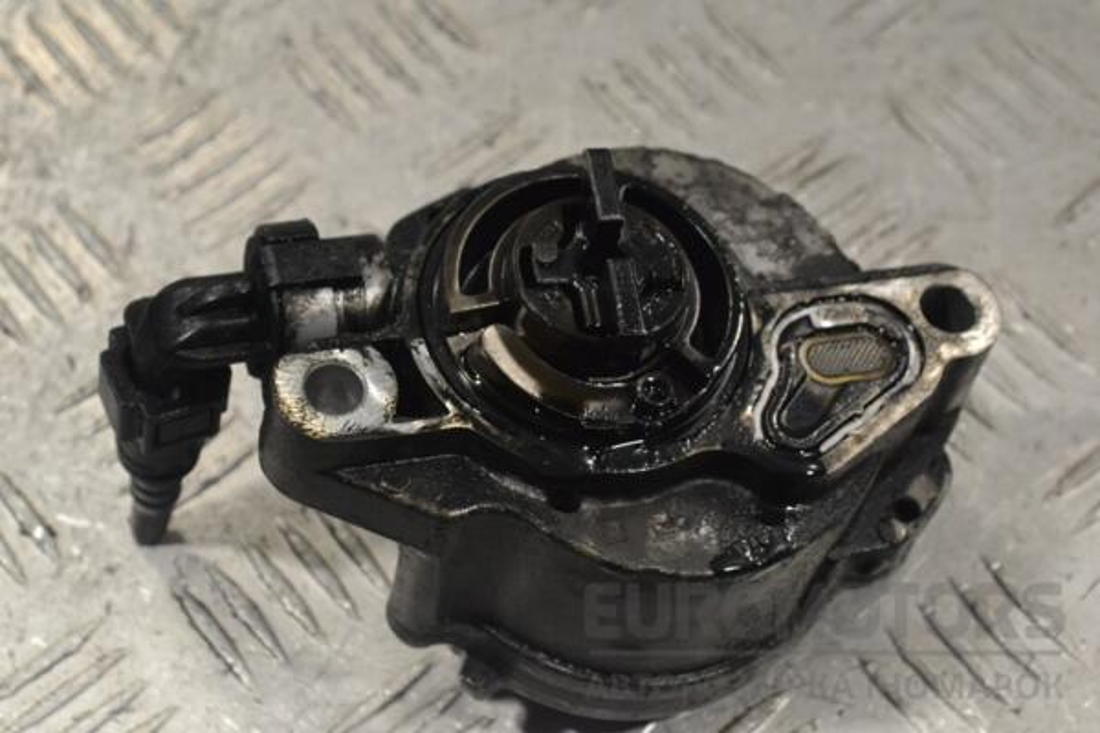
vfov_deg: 16.6
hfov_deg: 24.6
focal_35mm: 82
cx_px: 550
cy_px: 366
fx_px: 2521
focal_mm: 55
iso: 3200
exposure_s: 1/320
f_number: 9
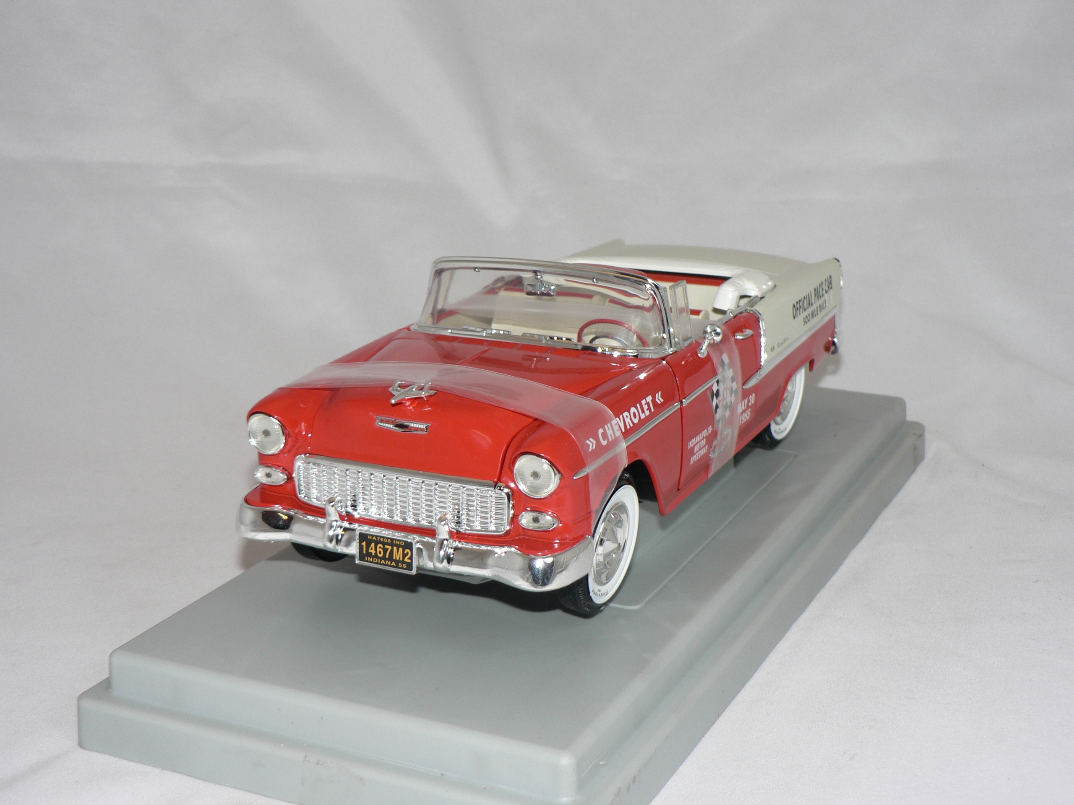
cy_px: 402
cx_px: 537
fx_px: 1675
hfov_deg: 35.5
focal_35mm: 54
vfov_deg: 27.0
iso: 80
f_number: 2.8
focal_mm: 8.9
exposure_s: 1/60
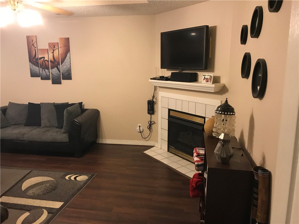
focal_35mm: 28
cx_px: 150
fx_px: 242
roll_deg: -1.9
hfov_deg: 63.4
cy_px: 112
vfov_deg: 49.7
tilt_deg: -12.3
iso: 100
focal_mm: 3.99
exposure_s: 1/15
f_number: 1.8
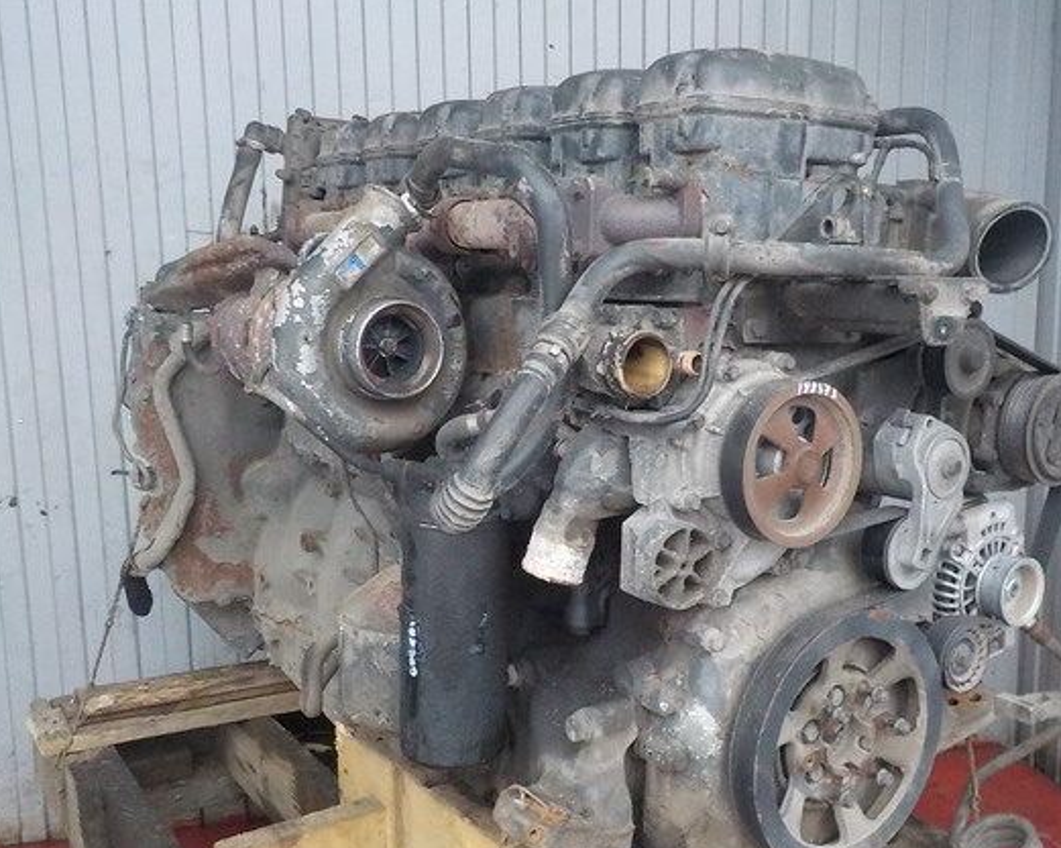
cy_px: 481
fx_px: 1130
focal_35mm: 36
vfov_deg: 41.0
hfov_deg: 50.3
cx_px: 576
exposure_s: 1/50
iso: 800
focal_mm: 4.1
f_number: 3.3
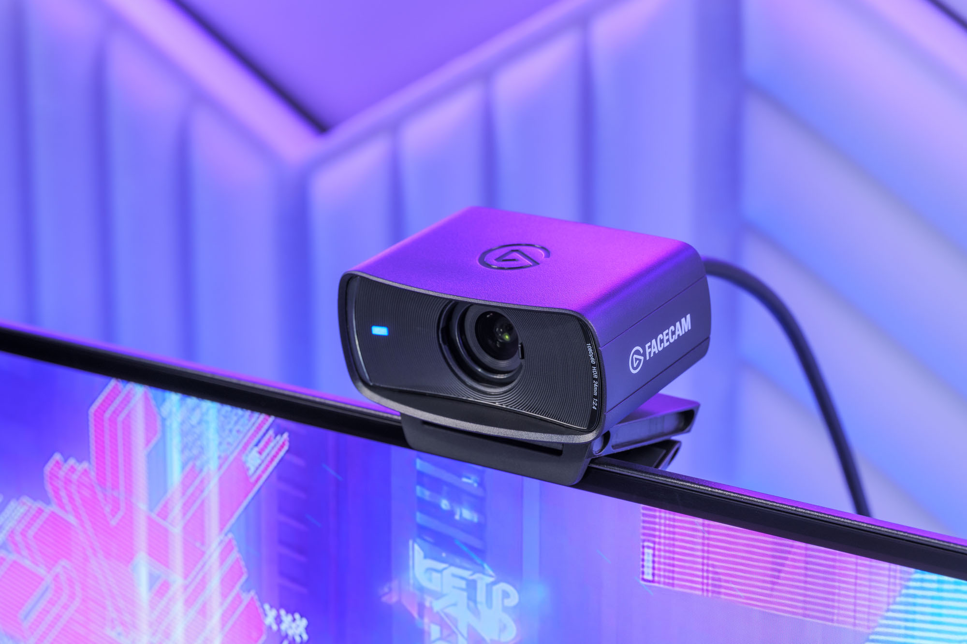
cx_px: 484
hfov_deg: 19.5
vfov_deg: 13.0
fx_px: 2820
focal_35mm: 105
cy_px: 322
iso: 250
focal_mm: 105
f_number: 9
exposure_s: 1/5
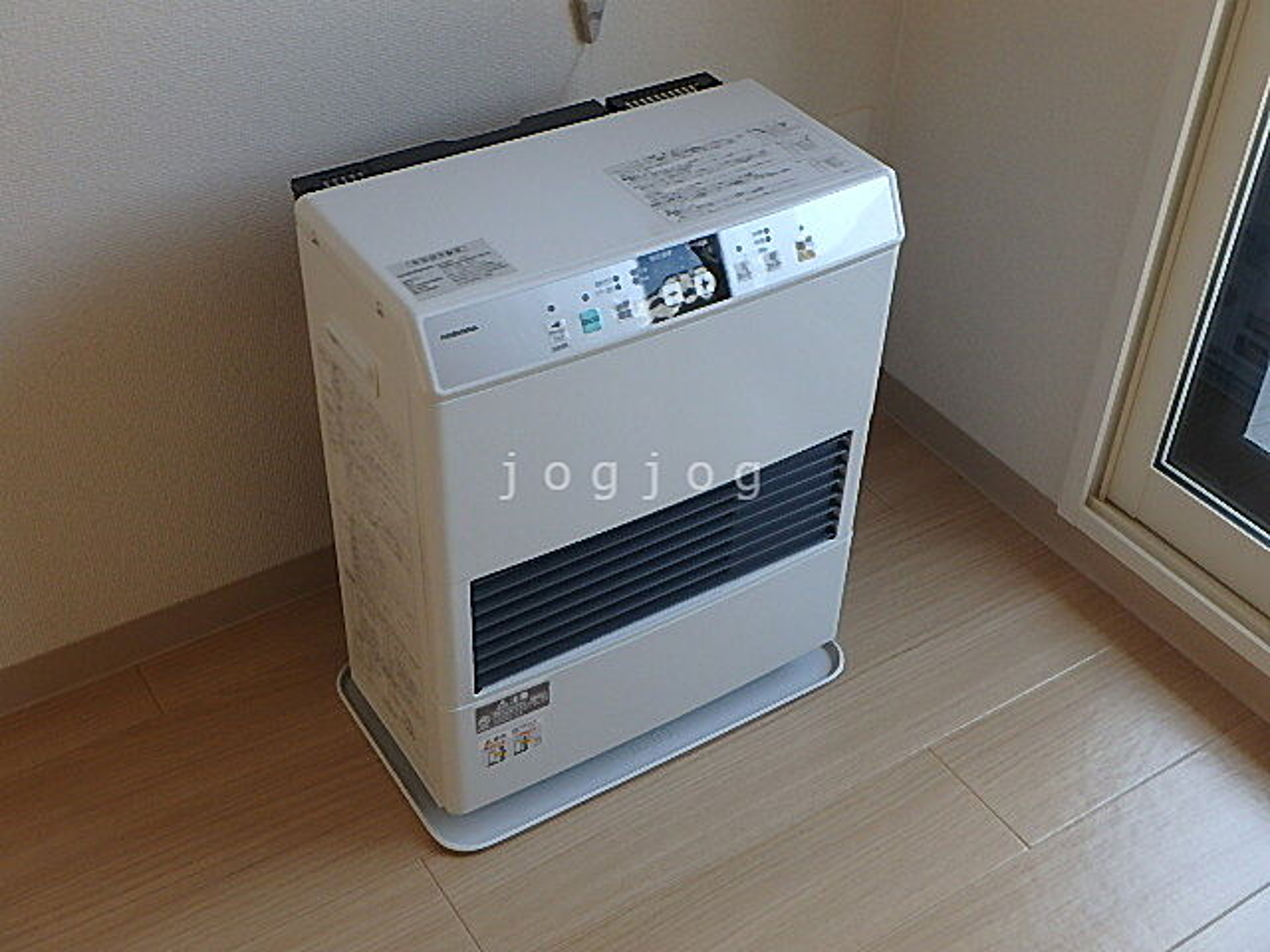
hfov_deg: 47.9
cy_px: 476
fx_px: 1431
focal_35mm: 39
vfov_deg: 36.8
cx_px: 635
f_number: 5.1
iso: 200
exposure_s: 1/40
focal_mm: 6.9
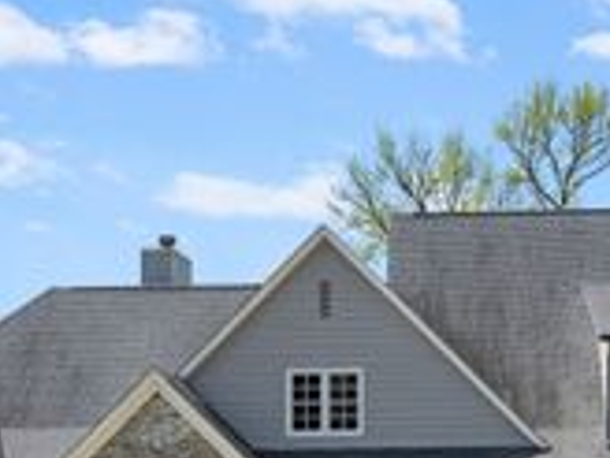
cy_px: 434
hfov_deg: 25.4
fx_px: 1339
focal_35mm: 76
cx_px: 450
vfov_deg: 19.0
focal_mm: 26
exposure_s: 1/800
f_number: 9
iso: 800
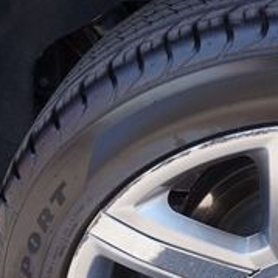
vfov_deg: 23.2
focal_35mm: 73
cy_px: 233
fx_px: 663
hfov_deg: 23.3
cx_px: 228
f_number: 5.6
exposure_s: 1/80
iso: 100
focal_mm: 16
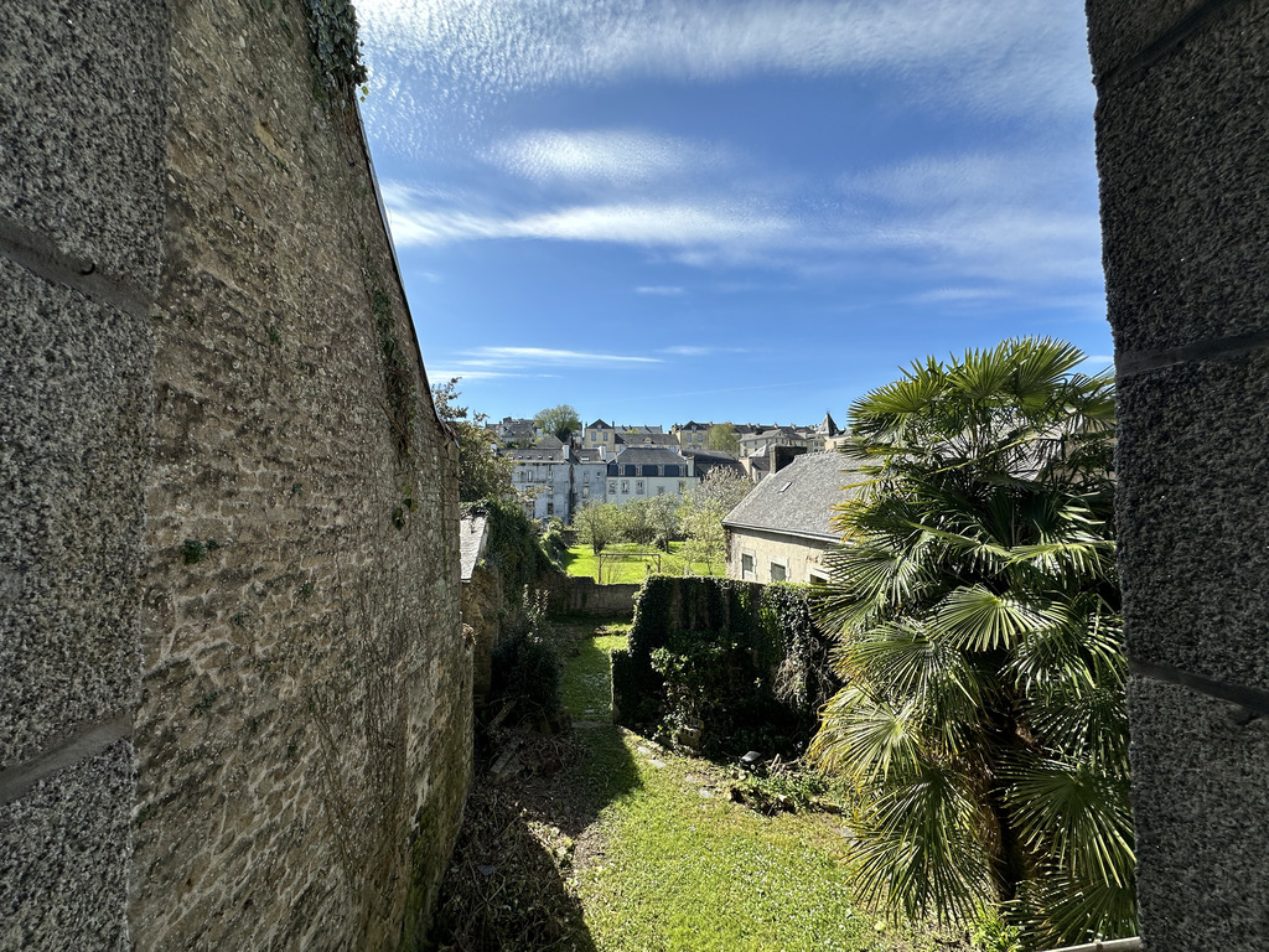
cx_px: 634
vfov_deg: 85.7
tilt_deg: +2.6
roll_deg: +0.1
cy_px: 476
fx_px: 513
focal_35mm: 14
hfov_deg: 102.1
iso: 40
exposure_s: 1/1715
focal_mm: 2.22
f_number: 2.2
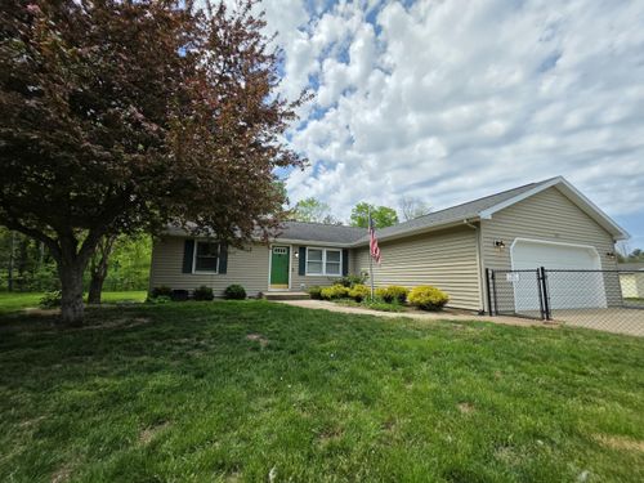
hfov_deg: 106.2
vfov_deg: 89.9
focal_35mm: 13
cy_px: 242
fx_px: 242
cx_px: 322
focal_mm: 2.2
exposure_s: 1/2378
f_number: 1.9
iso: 40
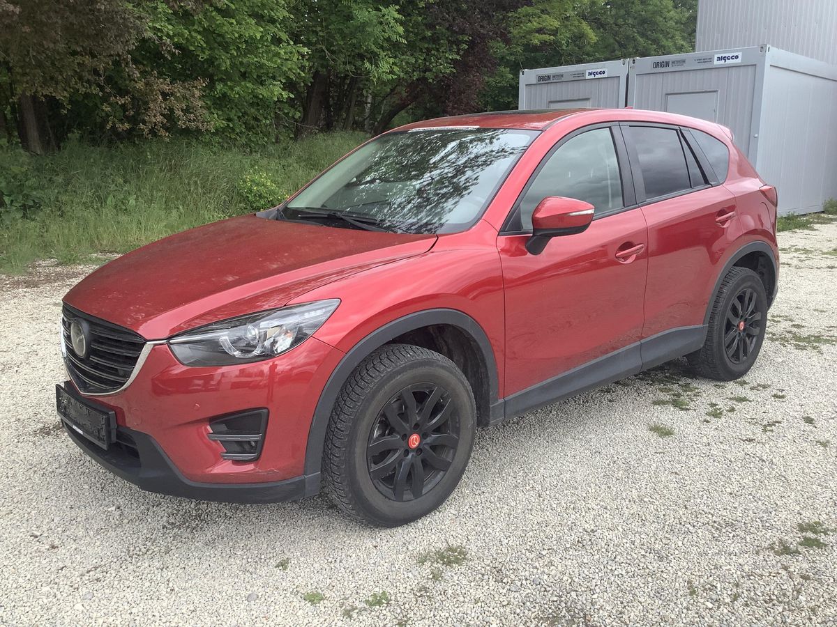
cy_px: 314
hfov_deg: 58.4
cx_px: 418
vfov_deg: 45.4
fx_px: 750
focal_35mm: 31
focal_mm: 3.3
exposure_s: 1/377
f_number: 2.4
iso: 25
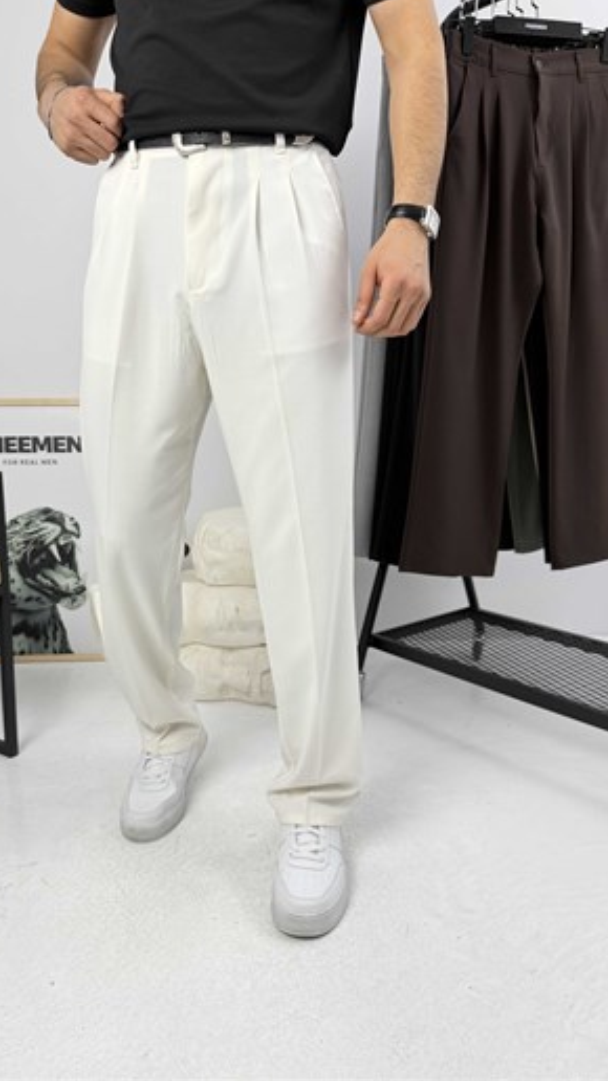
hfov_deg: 42.7
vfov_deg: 69.9
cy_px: 525
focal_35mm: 27
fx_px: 774
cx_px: 256
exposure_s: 1/121
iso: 100
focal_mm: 6.76
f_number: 1.78
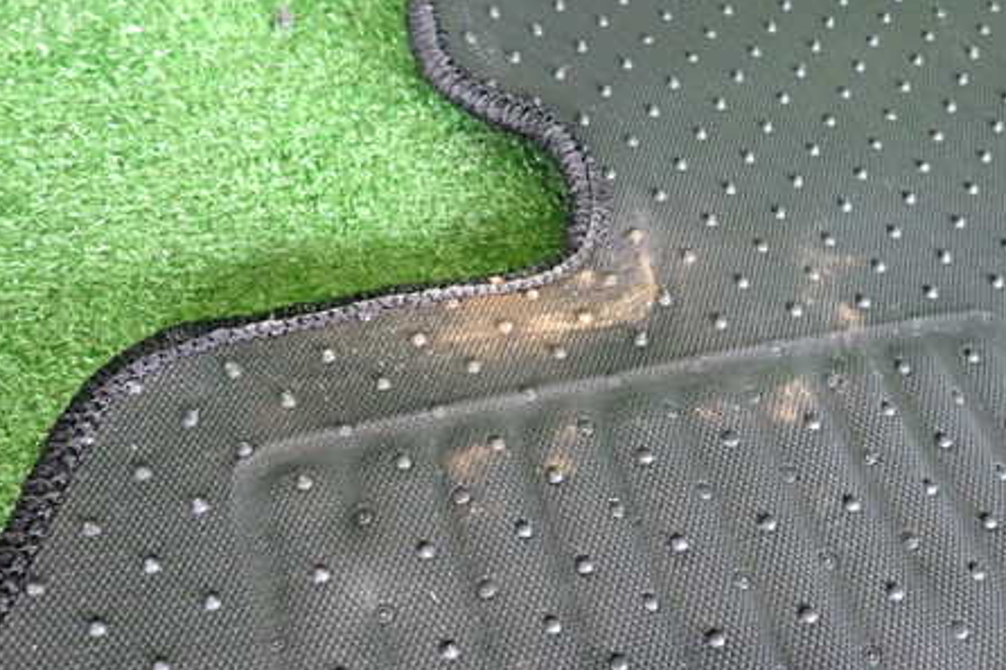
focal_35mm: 35
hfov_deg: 54.4
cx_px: 532
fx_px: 978
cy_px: 359
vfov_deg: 37.8
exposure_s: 1/60
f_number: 2
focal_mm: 4.5
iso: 800
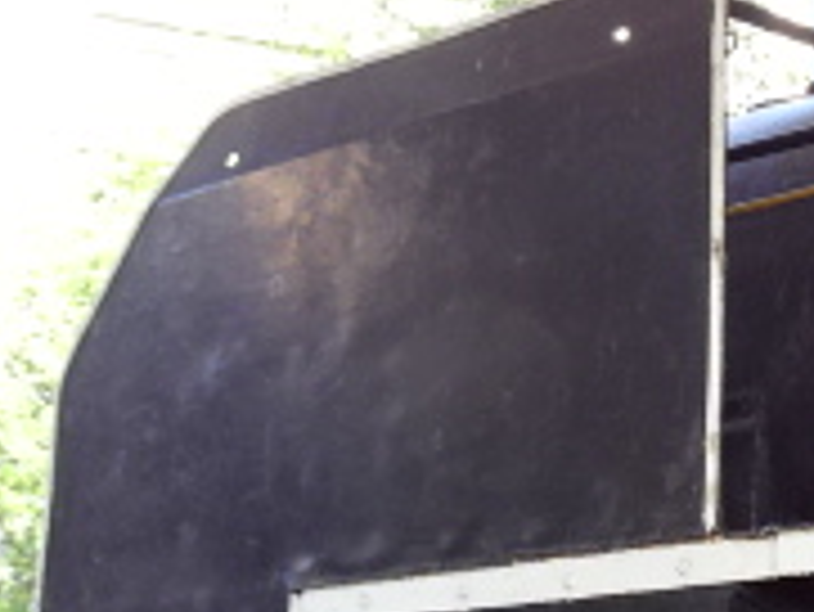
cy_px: 306
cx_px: 949
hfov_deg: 21.5
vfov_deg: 17.4
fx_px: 2000
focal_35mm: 85
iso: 160
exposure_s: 1/60
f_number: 3.5
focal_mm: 4.1
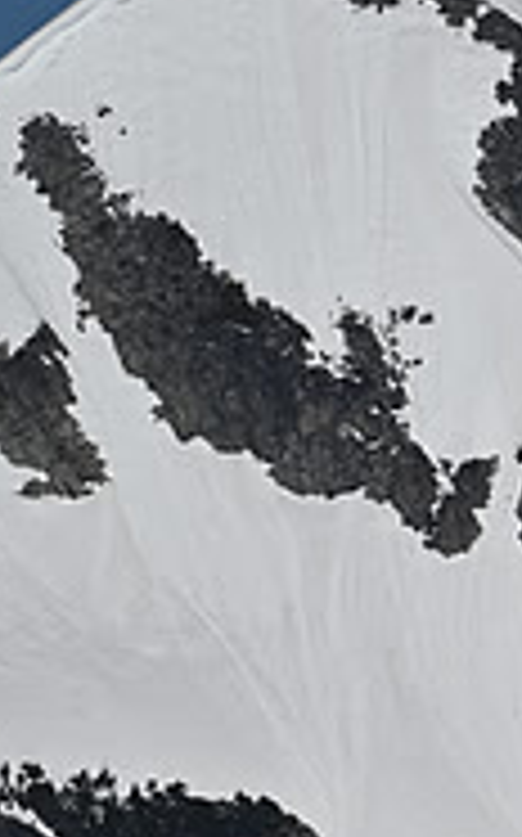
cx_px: 1062
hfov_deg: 0.7
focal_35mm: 1907
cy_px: 619
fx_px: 43474
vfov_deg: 1.1
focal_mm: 600
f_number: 6.3
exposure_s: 1/2000
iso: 100
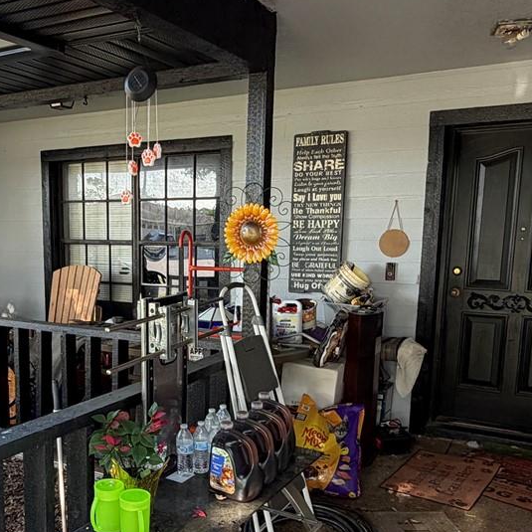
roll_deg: -0.3
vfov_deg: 44.6
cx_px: 166
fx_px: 643
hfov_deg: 44.1
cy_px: 329
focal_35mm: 37
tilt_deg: -9.3
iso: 80
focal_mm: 2.22
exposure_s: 1/121
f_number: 2.2
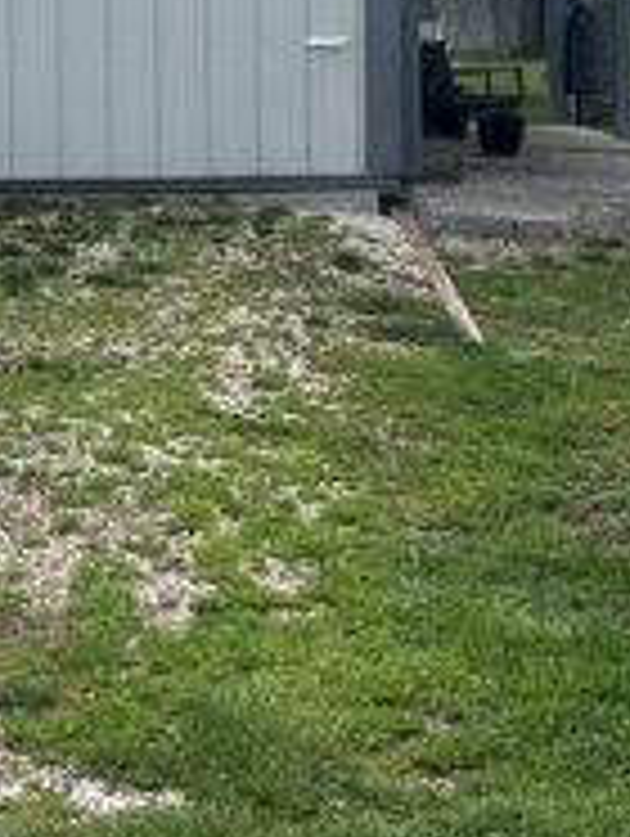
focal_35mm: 93
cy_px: 133
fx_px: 2252
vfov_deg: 20.7
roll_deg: +0.2
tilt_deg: -1.7
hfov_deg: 15.6
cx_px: 0
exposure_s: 1/2513
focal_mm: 5.96
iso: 50
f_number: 1.6
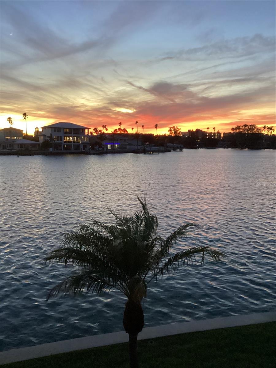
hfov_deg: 45.4
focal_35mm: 31
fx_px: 330
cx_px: 138
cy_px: 184
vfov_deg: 58.4
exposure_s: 1/40
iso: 320
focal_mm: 3.3
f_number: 2.4
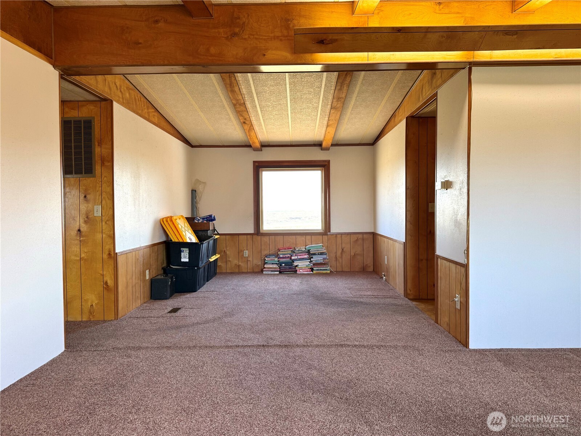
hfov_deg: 71.6
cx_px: 290
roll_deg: +0.4
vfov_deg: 56.8
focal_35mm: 24
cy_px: 218
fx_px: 403
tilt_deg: -1.3
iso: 100
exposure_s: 1/162
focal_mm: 6.76
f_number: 1.78
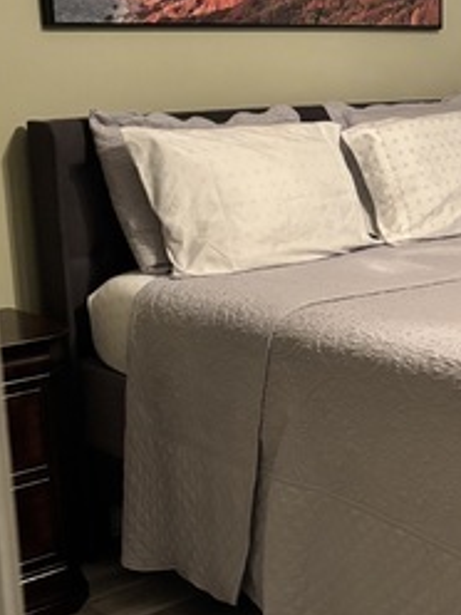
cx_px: 590
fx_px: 1243
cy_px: 296
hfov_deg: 19.5
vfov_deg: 27.8
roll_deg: -0.8
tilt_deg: -11.4
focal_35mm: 70
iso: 640
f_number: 1.6
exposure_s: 1/40
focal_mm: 5.96
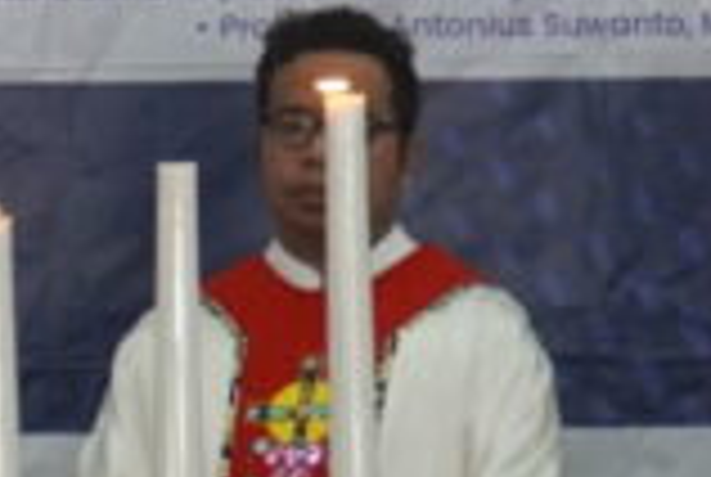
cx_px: -652
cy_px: -135
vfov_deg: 2.5
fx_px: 10764
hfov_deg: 3.8
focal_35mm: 544
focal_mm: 56
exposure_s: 1/160
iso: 1600
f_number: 4
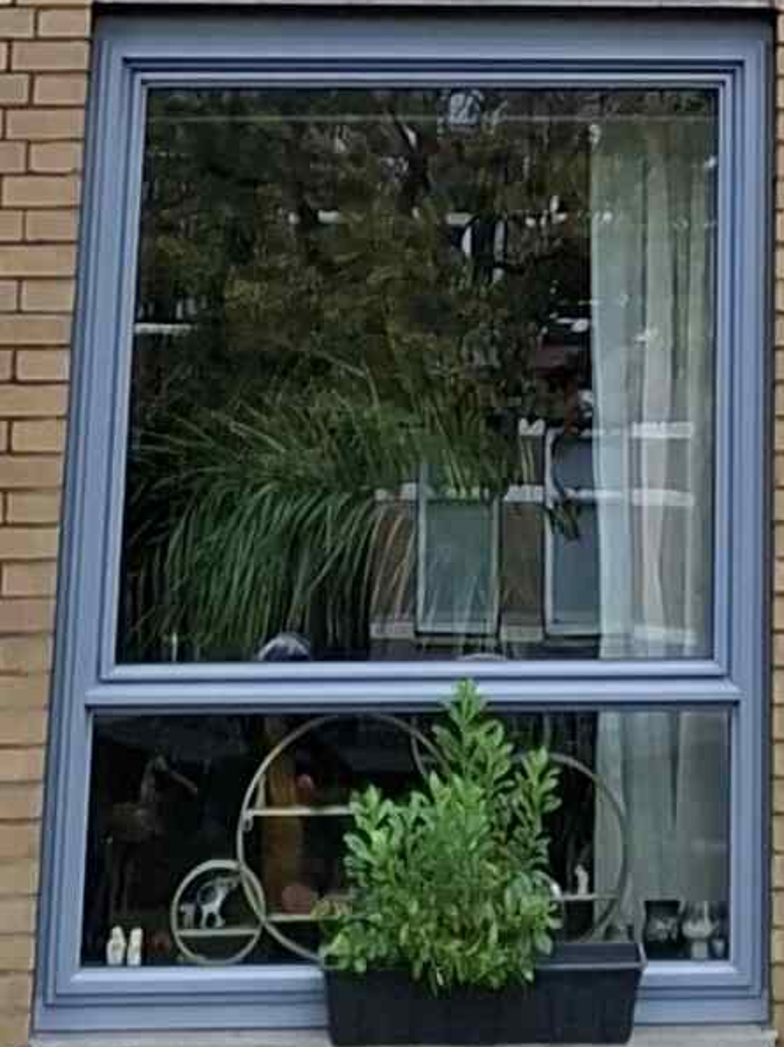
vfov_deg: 11.0
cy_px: -1341
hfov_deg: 9.5
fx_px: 4684
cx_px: 867
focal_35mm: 155
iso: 50
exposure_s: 1/459
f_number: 1.8
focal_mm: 5.54
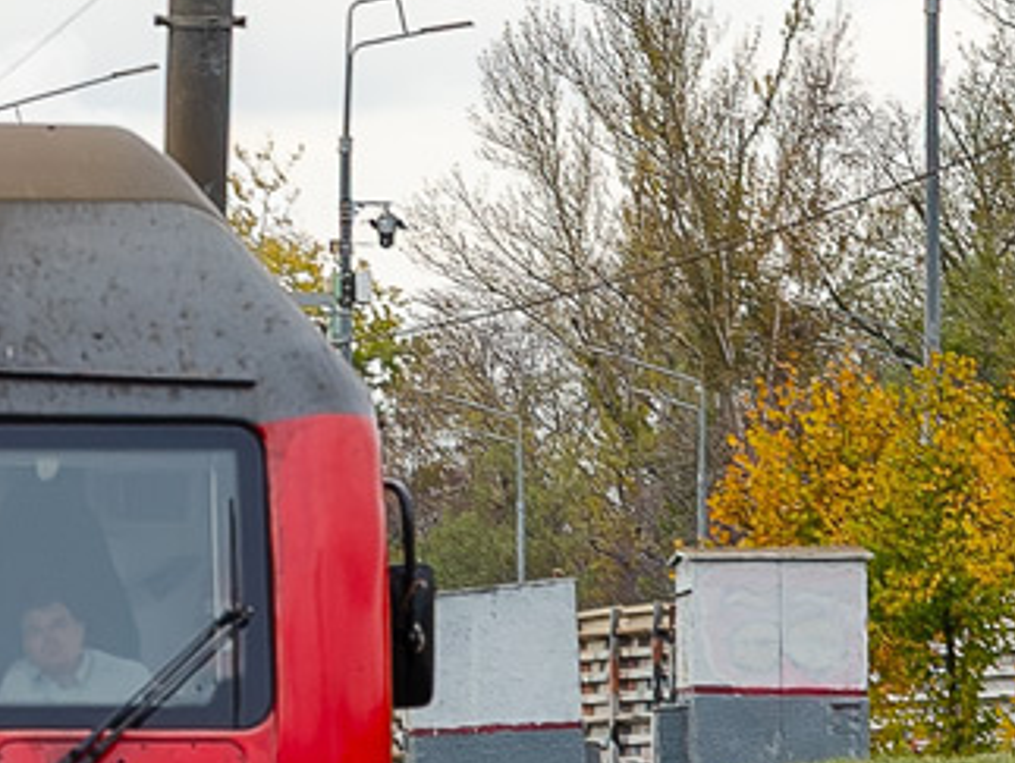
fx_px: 16651
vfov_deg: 2.6
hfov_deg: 3.5
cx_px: -343
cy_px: 504
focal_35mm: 567
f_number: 7.1
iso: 200
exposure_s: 1/200
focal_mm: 85
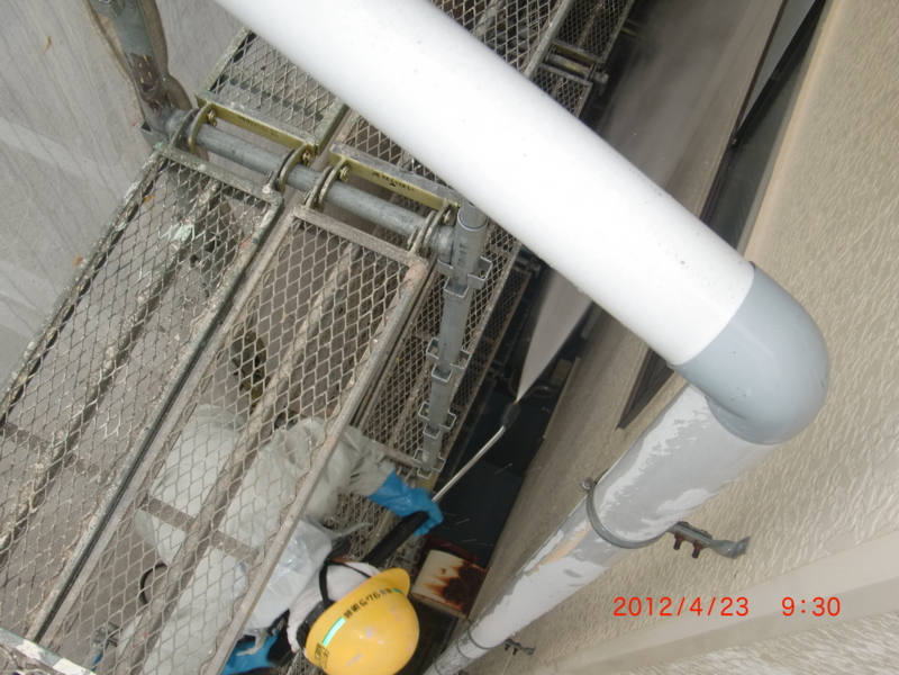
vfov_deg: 37.7
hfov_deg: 49.0
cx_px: 450
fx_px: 987
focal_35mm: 38
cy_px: 338
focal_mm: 6.66
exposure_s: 1/80
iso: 64
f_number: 3.9
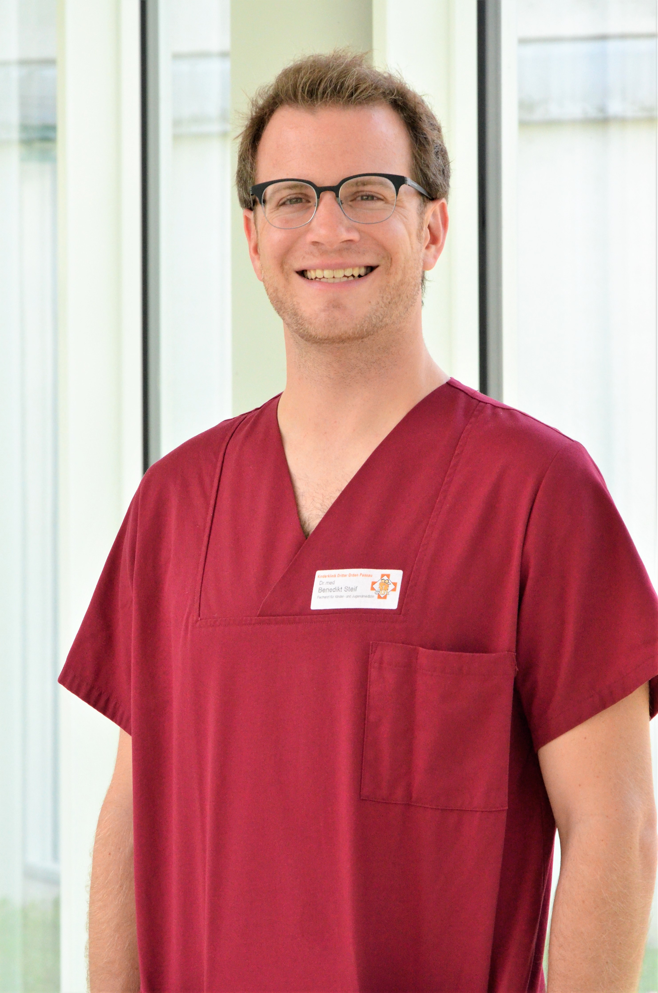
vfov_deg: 16.1
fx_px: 3511
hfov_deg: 10.7
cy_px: 496
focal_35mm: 128
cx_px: 329
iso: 2500
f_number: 8
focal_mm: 85
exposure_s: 1/1000
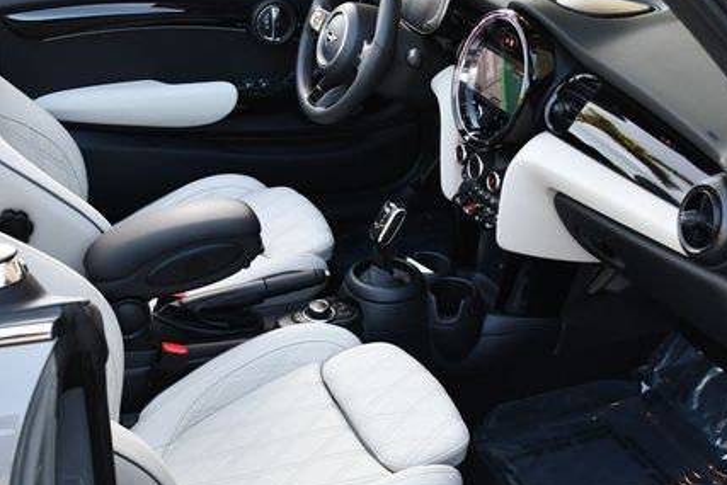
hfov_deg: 36.6
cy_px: 259
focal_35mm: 54
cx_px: 271
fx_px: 1091
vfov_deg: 25.1
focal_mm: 18
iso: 400
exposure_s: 1/250
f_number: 4
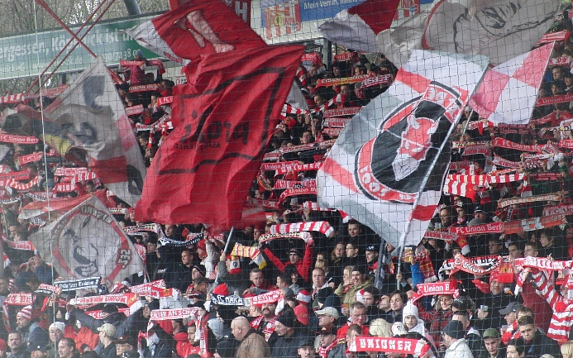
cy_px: 157
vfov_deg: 6.7
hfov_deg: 10.6
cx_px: 287
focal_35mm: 197
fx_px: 3076
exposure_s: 1/100
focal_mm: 32.1
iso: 400
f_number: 4.5
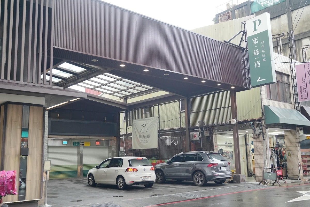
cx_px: 155
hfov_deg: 51.9
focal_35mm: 37
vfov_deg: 35.9
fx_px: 319
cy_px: 104
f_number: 3.2
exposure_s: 1/160
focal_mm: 37
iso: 1600
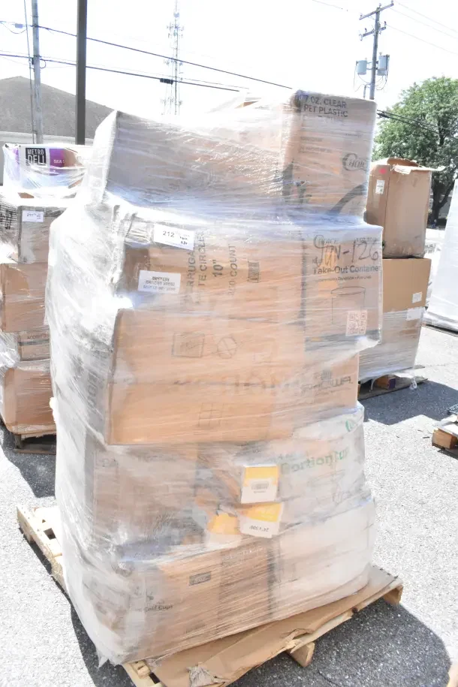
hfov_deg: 47.9
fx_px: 515
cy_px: 344
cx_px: 229
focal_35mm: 27
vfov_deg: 67.4
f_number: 18
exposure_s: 1/1250
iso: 6400
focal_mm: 18
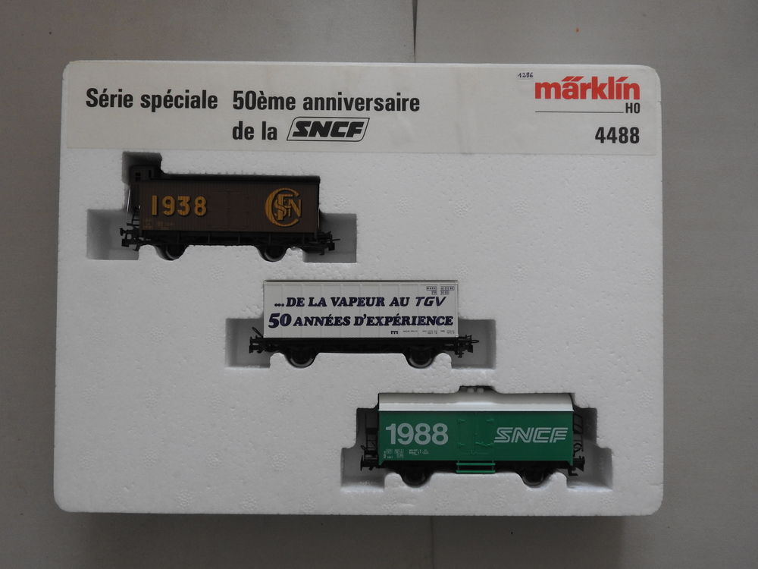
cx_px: 379
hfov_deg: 52.6
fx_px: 766
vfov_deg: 40.7
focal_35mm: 35
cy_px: 284
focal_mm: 6.3
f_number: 3.8
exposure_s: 1/30
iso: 320
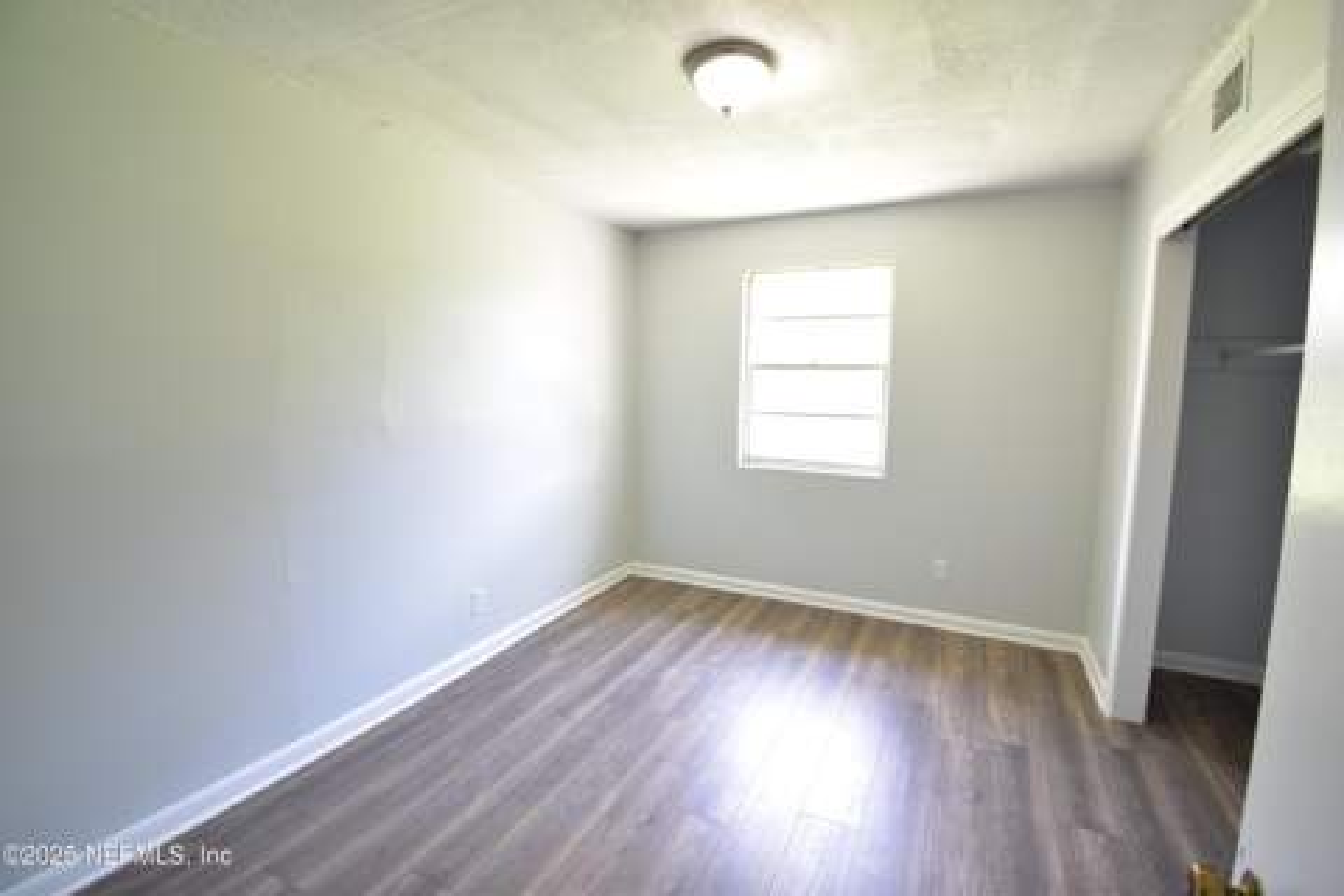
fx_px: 560
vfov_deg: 77.3
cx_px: 672
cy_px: 448
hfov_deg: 100.4
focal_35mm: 15
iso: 100
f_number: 4.5
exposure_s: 1/5
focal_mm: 10
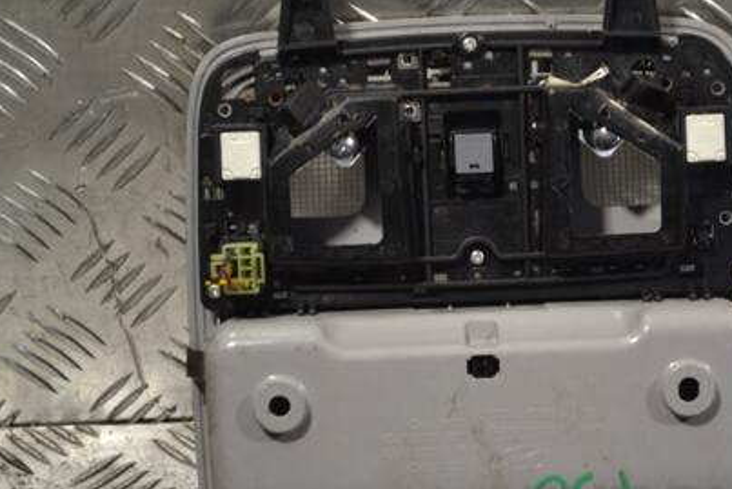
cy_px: 271
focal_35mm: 123
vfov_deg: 11.2
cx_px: 487
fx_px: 2497
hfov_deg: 16.6
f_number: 5.6
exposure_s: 1/80
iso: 400
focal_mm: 55
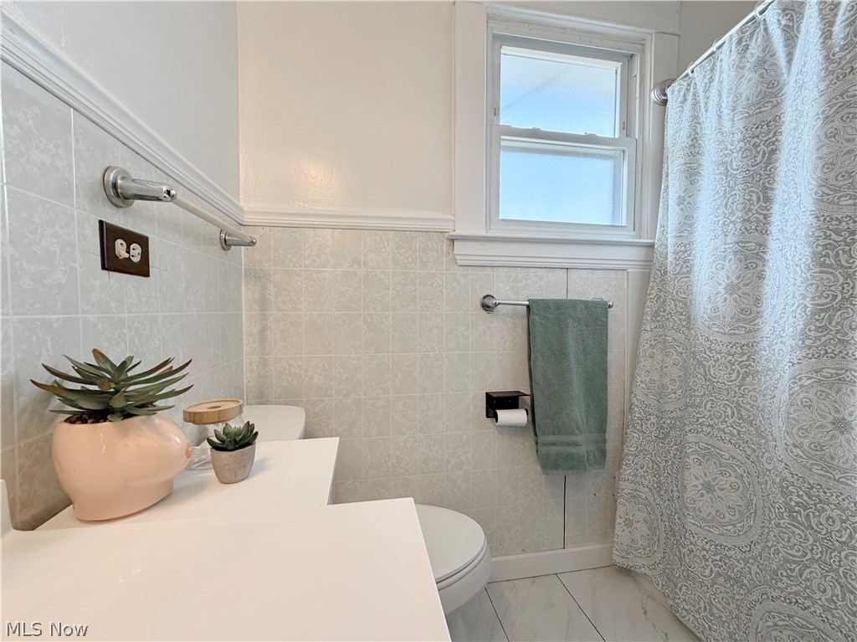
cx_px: 428
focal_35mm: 14
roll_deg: -2.6
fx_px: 346
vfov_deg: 85.6
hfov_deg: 102.1
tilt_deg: -1.7
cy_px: 321
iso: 100
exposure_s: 1/120
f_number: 2.2
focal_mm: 2.22
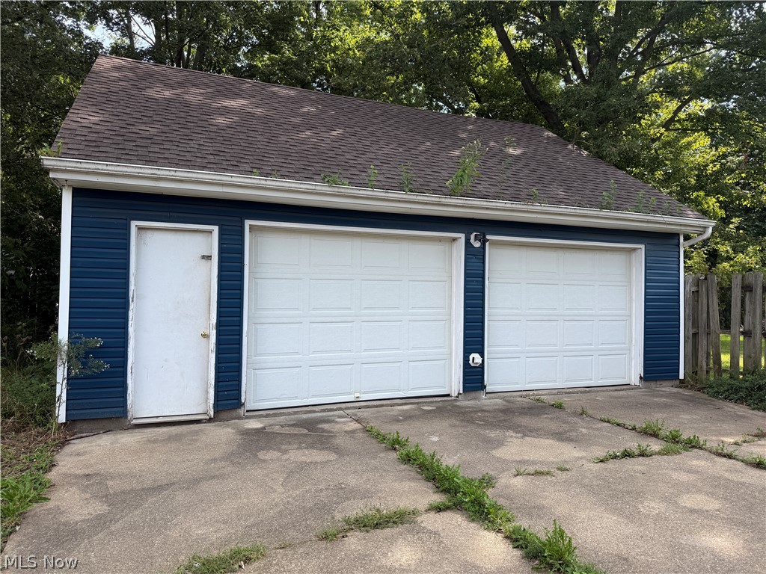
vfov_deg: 56.8
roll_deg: -0.1
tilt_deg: -0.3
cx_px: 383
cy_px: 287
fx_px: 531
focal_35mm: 24
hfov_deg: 71.6
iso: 80
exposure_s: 1/909
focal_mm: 6.76
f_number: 1.78
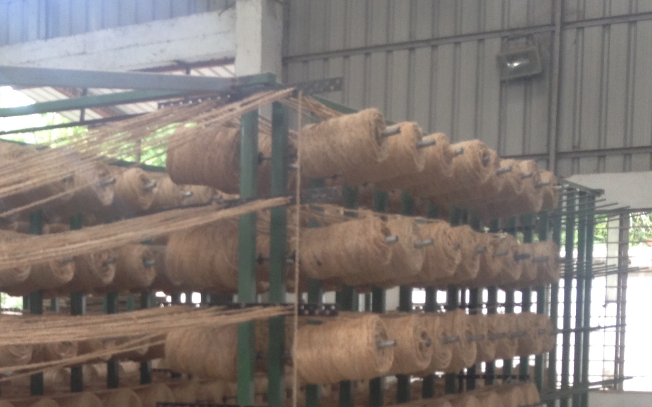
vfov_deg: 16.5
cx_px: 15
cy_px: 427
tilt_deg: -9.5
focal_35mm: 77
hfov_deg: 25.6
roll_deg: +1.6
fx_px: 1368
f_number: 2.4
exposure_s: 1/20
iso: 50
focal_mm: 4.28
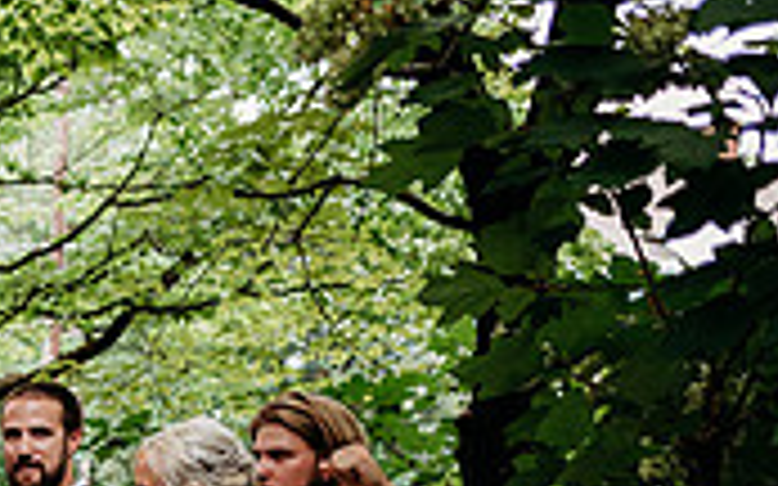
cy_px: 677
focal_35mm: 82
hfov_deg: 20.9
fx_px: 1738
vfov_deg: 15.0
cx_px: -432
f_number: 2.5
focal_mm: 24
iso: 250
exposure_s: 1/250
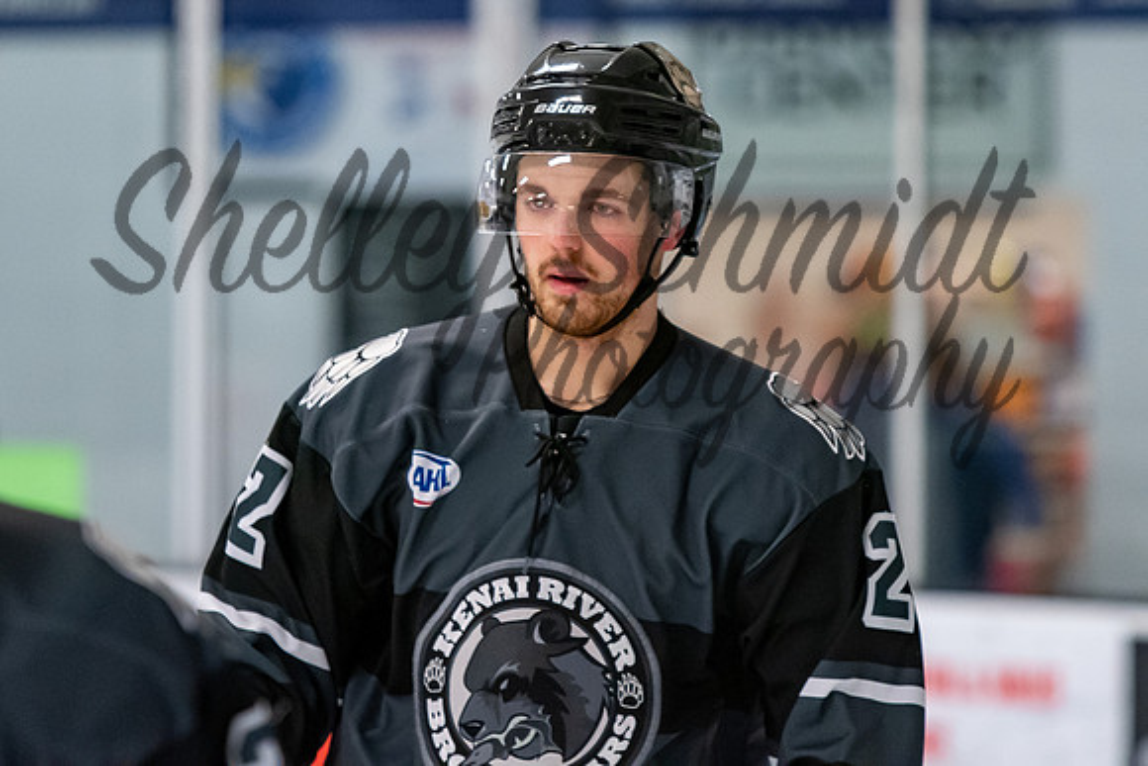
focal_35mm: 364
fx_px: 11619
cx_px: 540
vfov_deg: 3.8
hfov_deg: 5.7
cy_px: 250
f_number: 2.8
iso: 2000
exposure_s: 1/800
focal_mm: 180
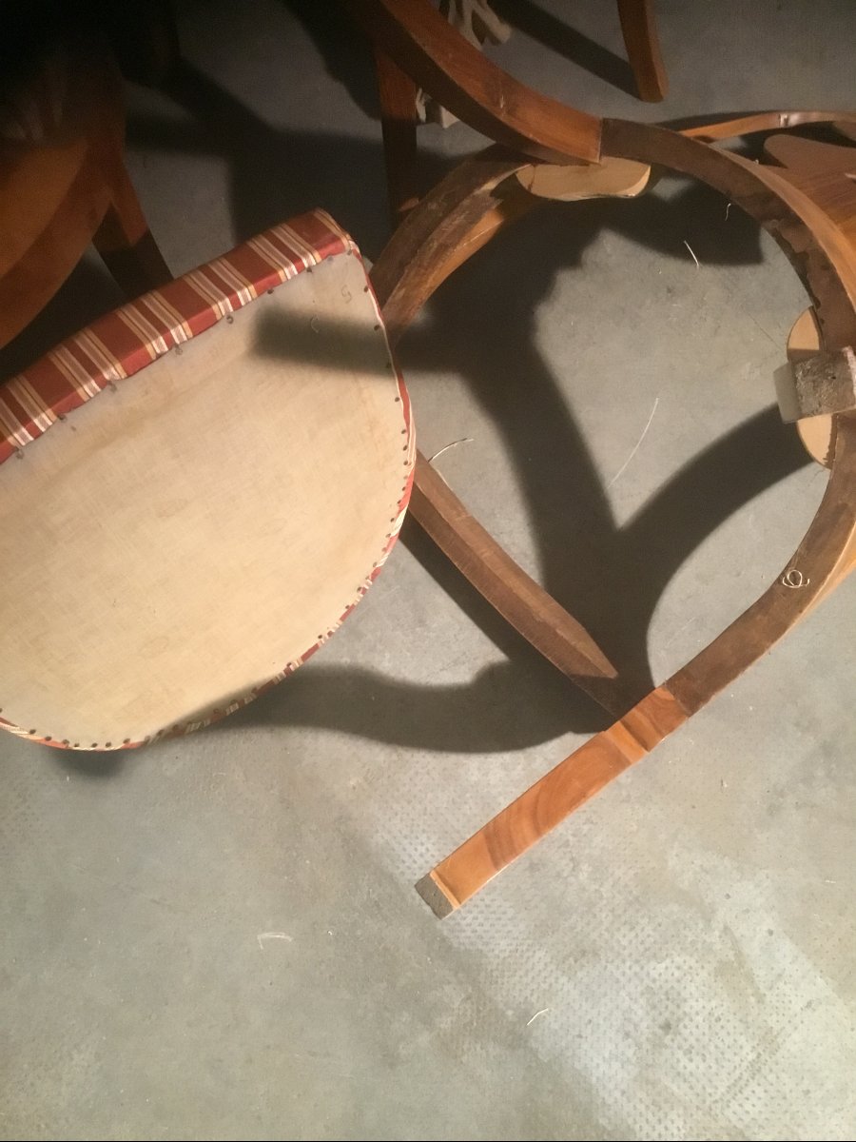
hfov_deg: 45.4
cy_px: 571
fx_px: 1022
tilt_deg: -71.4
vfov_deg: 58.4
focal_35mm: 31
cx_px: 428
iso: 200
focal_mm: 3.3
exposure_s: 1/17
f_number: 2.4
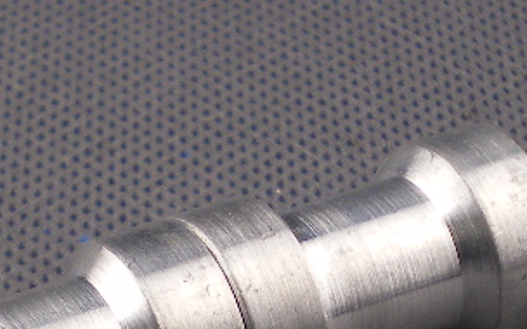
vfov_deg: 6.5
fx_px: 2872
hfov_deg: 10.5
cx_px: 170
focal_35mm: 200
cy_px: 331
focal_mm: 9.3
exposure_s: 1/100
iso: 64
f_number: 3.9
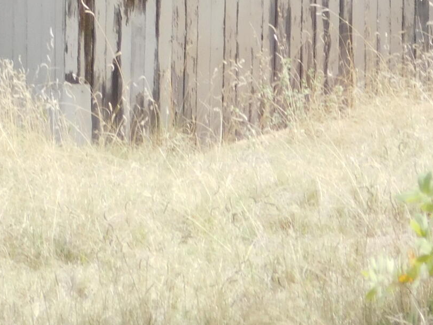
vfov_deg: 3.0
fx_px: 6218
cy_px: -148
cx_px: 96
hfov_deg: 4.0
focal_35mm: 497
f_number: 5
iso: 125
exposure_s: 1/250
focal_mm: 23.7
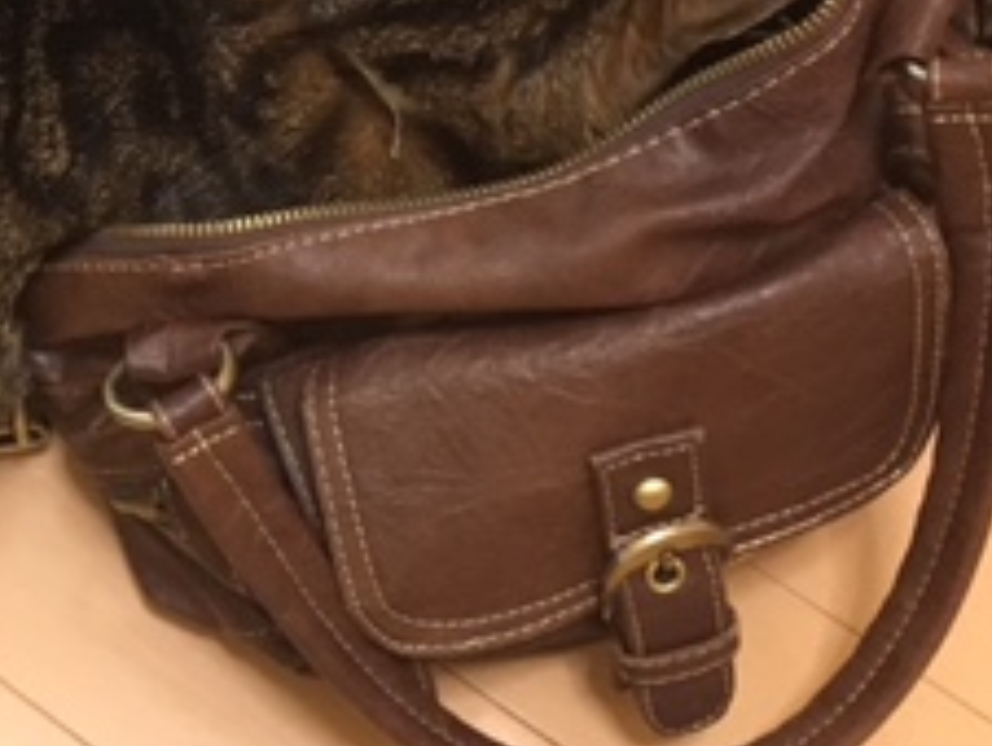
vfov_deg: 17.8
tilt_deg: -66.4
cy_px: 123
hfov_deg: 23.0
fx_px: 2352
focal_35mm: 82
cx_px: 40
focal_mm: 4.15
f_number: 2.2
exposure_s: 1/30
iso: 200
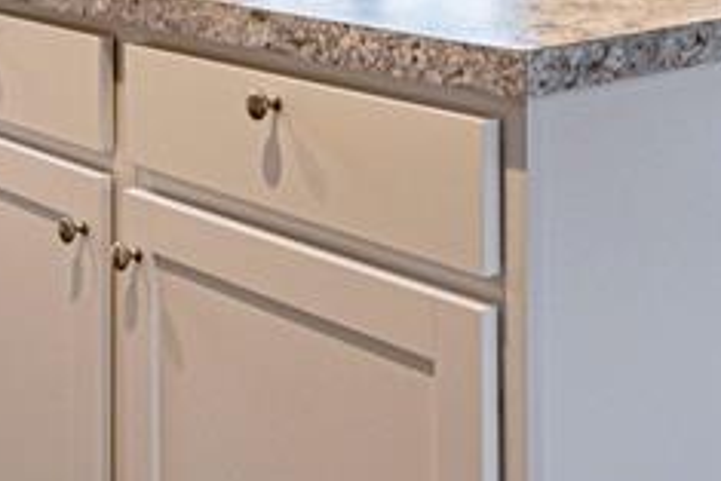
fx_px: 1483
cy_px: -193
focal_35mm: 74
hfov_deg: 27.3
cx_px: 390
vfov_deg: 17.0
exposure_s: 1/320
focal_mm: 16
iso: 640
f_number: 5
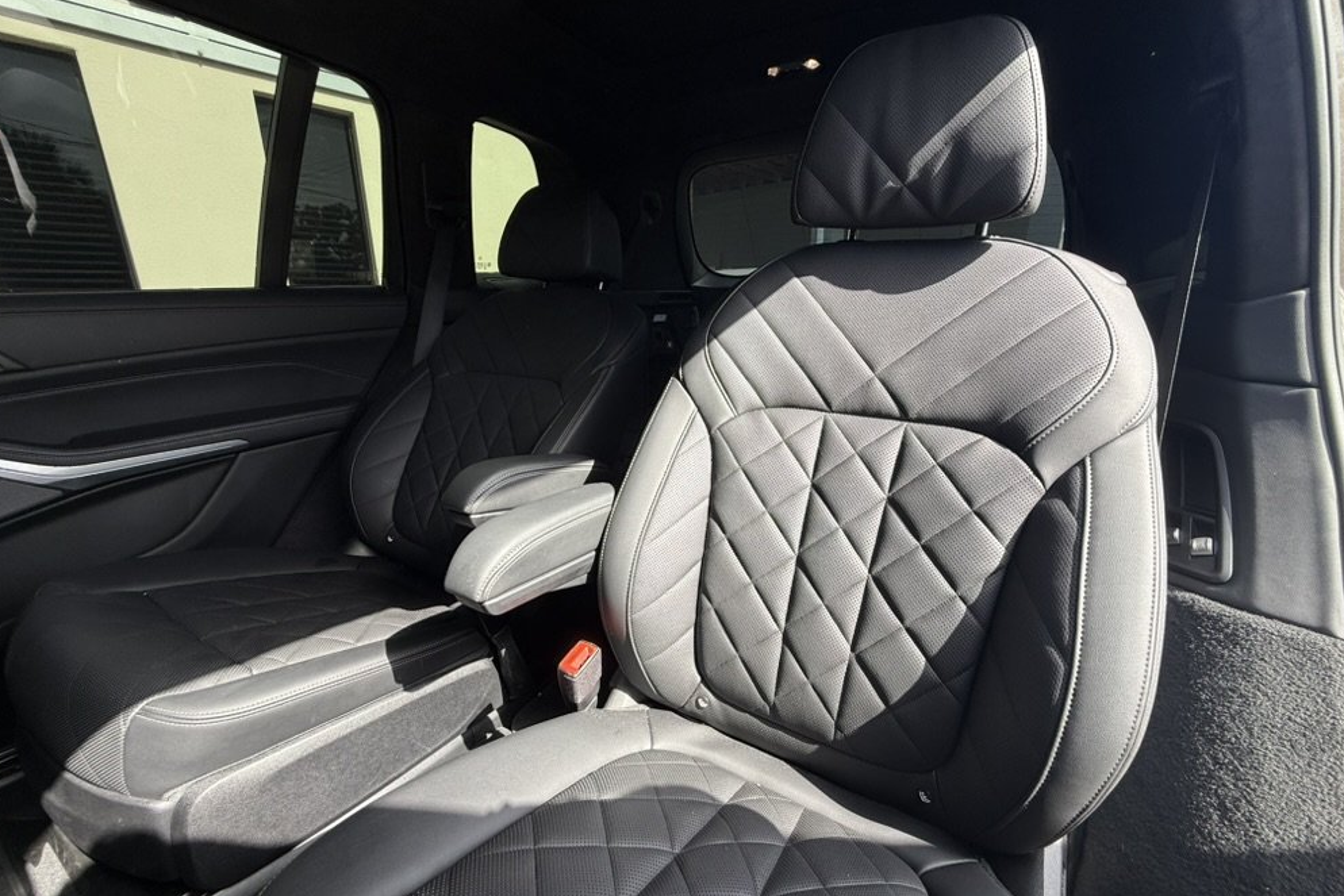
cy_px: 468
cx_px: 683
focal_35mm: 15
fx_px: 560
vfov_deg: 77.3
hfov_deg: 100.4
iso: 50
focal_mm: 2.22
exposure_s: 1/158
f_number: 2.2
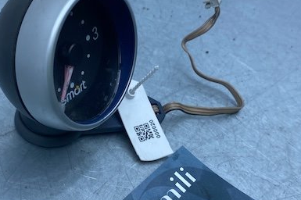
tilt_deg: -41.4
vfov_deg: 29.8
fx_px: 376
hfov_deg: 43.4
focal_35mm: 45
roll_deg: -18.2
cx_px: 122
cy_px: 107
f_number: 1.8
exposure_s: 1/871
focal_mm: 4.25
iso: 32
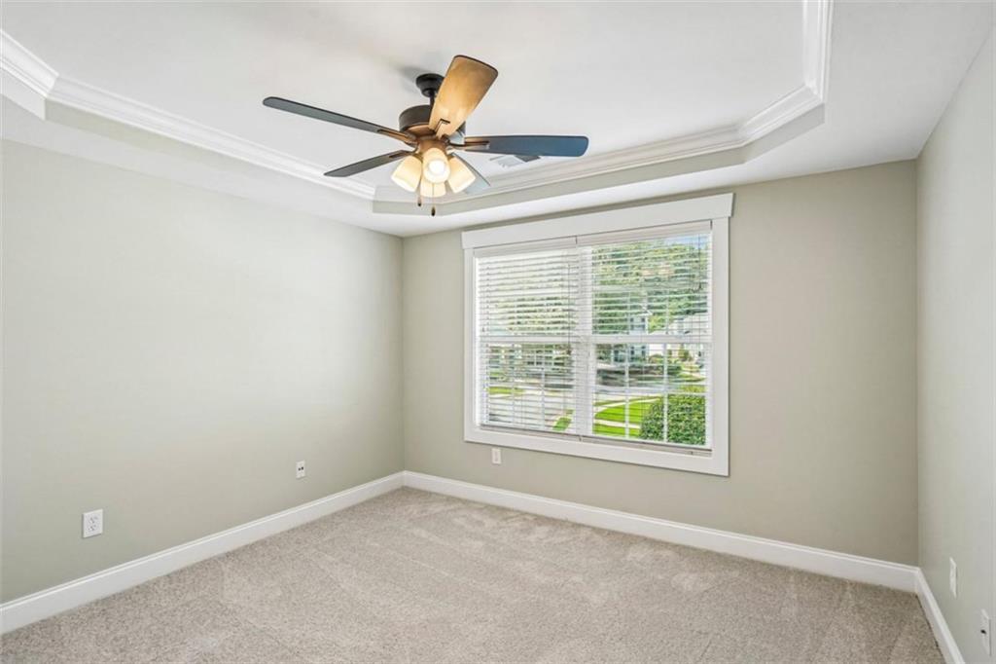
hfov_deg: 93.3
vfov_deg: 70.4
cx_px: 498
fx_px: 470
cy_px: 332
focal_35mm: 17
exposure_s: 1/50
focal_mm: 17
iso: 400
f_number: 8
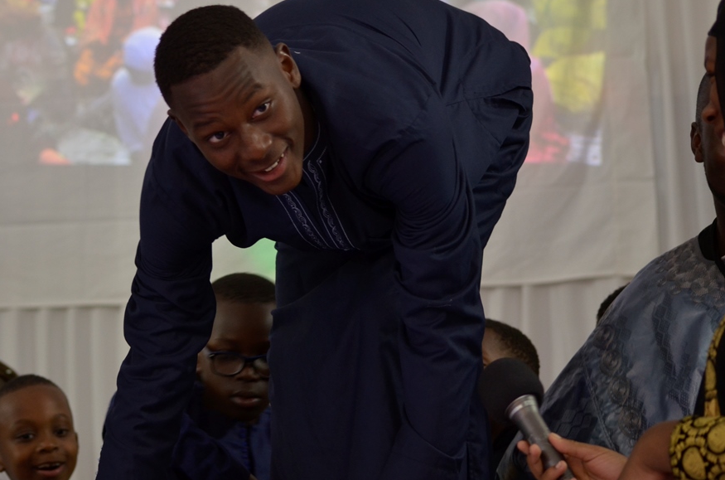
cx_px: 326
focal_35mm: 137
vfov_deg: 10.0
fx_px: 2753
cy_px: 237
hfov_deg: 15.0
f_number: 4
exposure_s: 1/50
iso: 640
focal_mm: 78
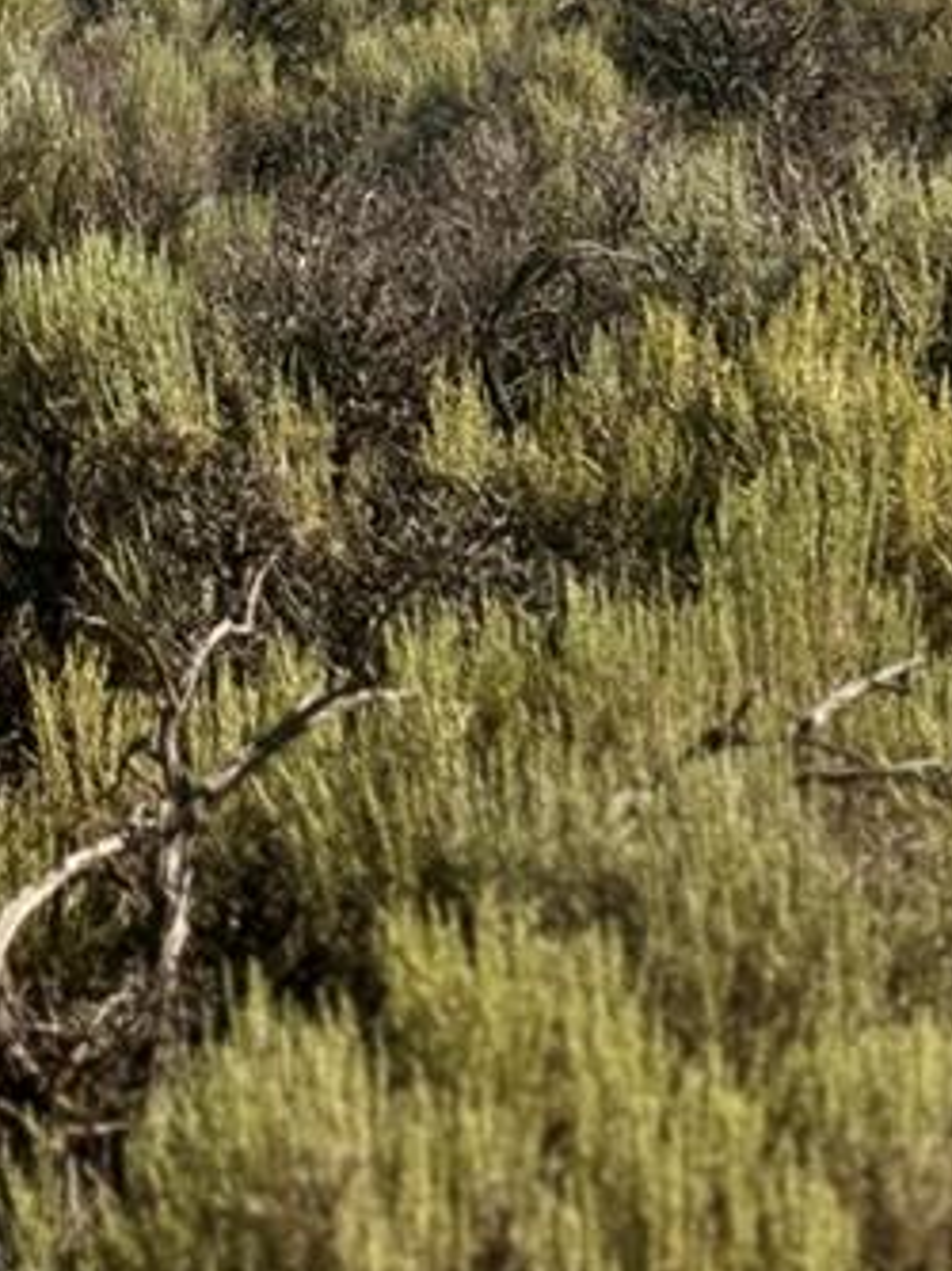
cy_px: -750
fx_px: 6866
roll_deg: -0.2
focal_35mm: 187
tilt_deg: -1.2
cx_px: -198
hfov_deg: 7.9
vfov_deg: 10.2
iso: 40
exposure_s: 1/4854
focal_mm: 5.96
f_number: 1.6
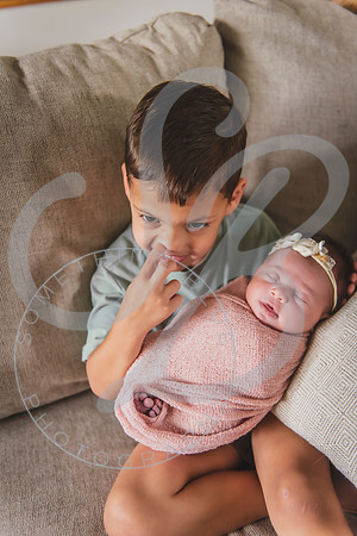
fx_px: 565
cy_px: 268
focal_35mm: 38
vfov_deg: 50.7
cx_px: 178
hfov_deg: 35.1
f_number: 2.8
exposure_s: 1/200
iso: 1600
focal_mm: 38
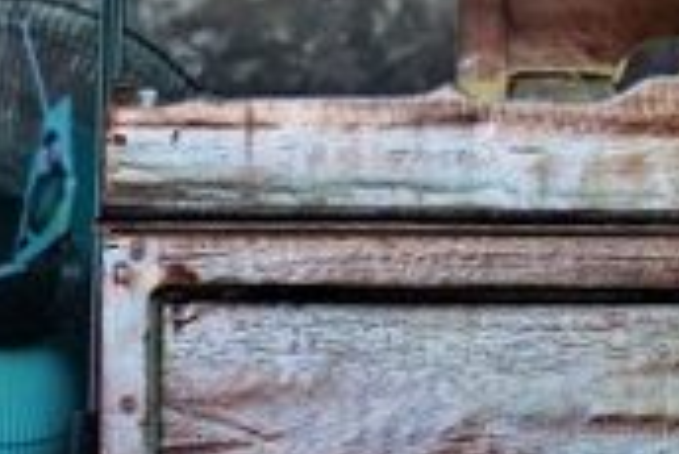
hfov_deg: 3.5
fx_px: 11137
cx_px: 959
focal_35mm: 590
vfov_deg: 2.3
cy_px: -478
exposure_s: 1/320
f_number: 5.6
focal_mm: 88
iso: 3200
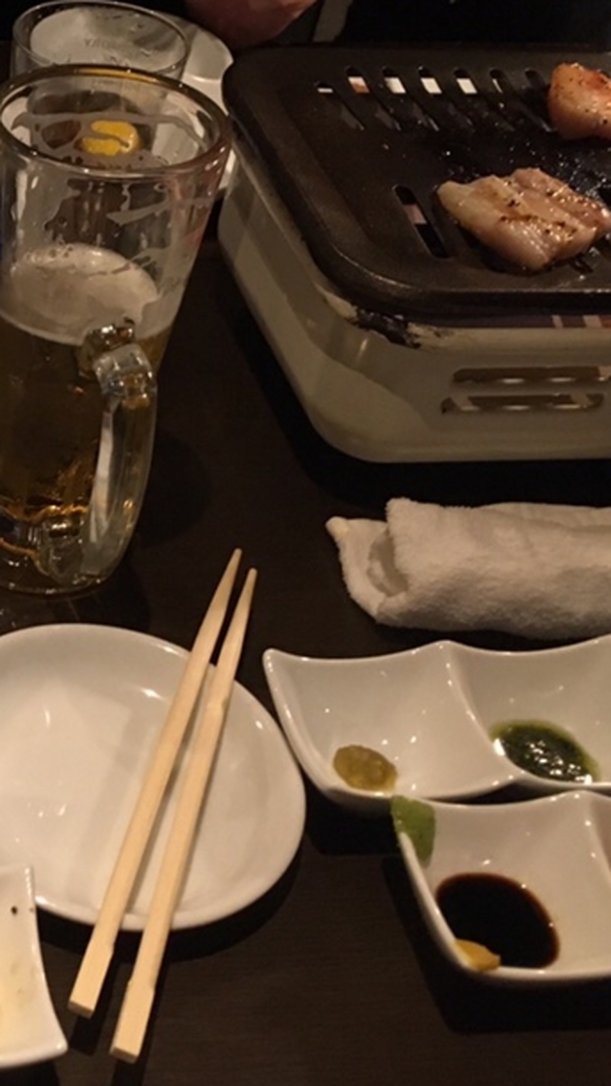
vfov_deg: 39.1
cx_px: -205
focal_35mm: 53
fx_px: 1527
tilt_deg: -39.3
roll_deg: -2.3
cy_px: 454
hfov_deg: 20.5
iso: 160
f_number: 2.2
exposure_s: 1/30
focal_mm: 4.15
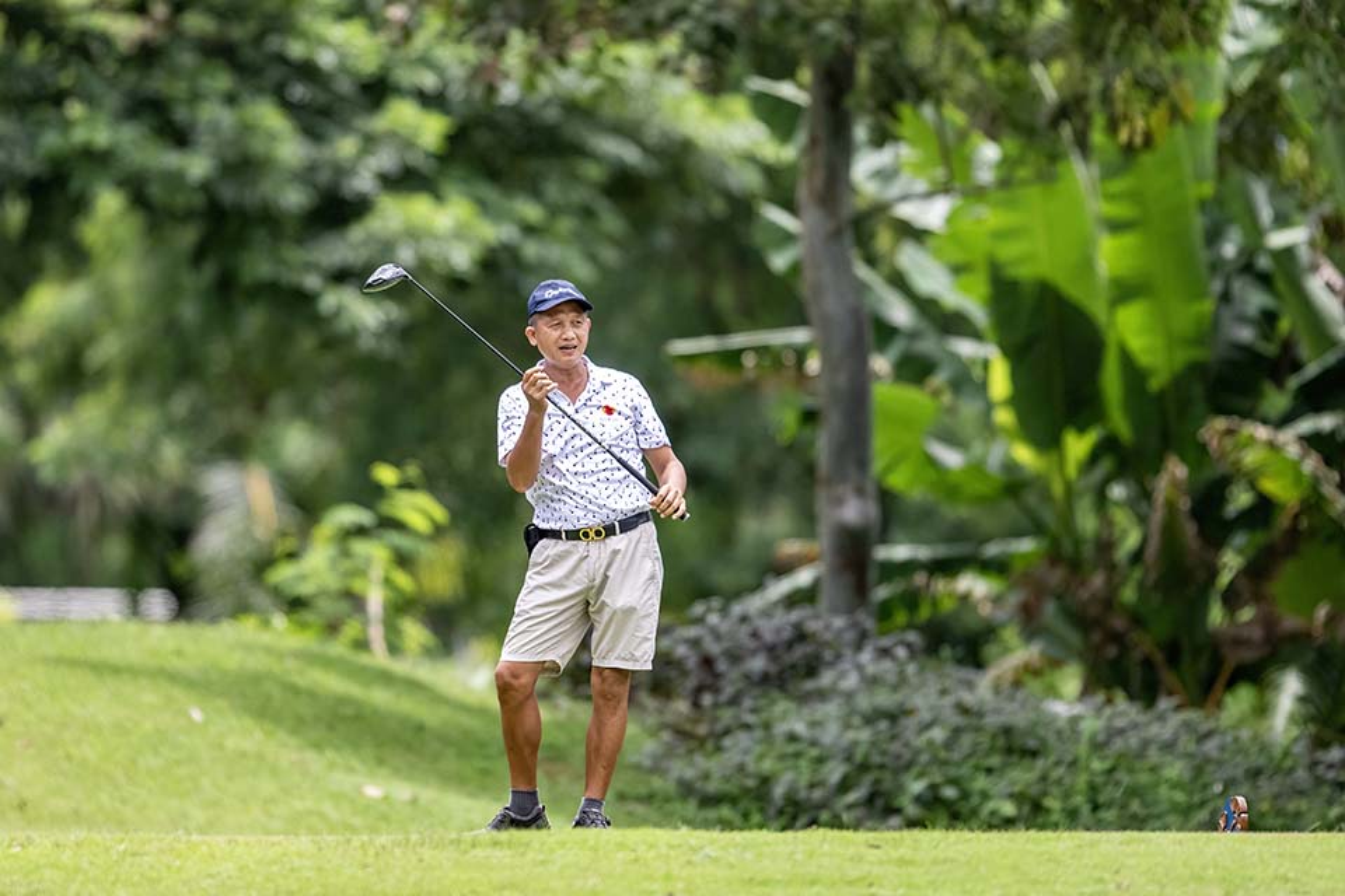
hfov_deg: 5.2
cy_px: 448
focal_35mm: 400
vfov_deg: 3.4
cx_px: 672
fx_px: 14943
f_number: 2.8
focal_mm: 400
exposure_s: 1/8000
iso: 1400
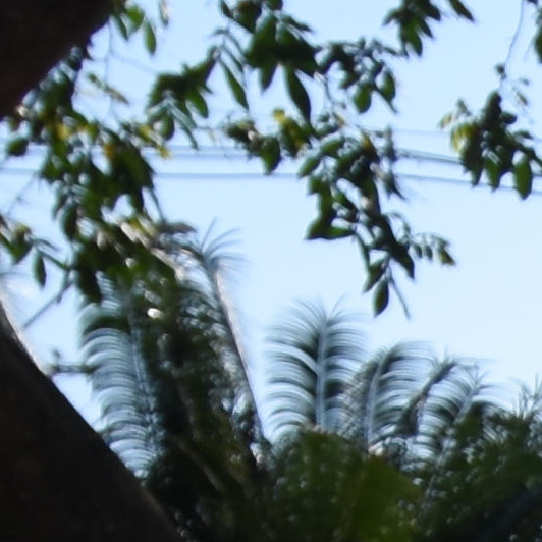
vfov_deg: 9.0
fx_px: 2930
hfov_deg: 8.7
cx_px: 1618
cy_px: 1508
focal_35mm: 165
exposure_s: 1/1250
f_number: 5.6
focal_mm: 11.5
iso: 200
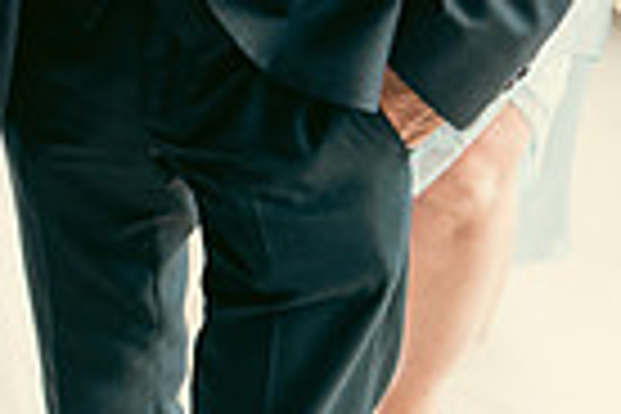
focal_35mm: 109
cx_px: -531
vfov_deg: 11.3
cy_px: -425
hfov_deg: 15.7
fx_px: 1880
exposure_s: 1/160
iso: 800
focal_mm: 26
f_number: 3.5
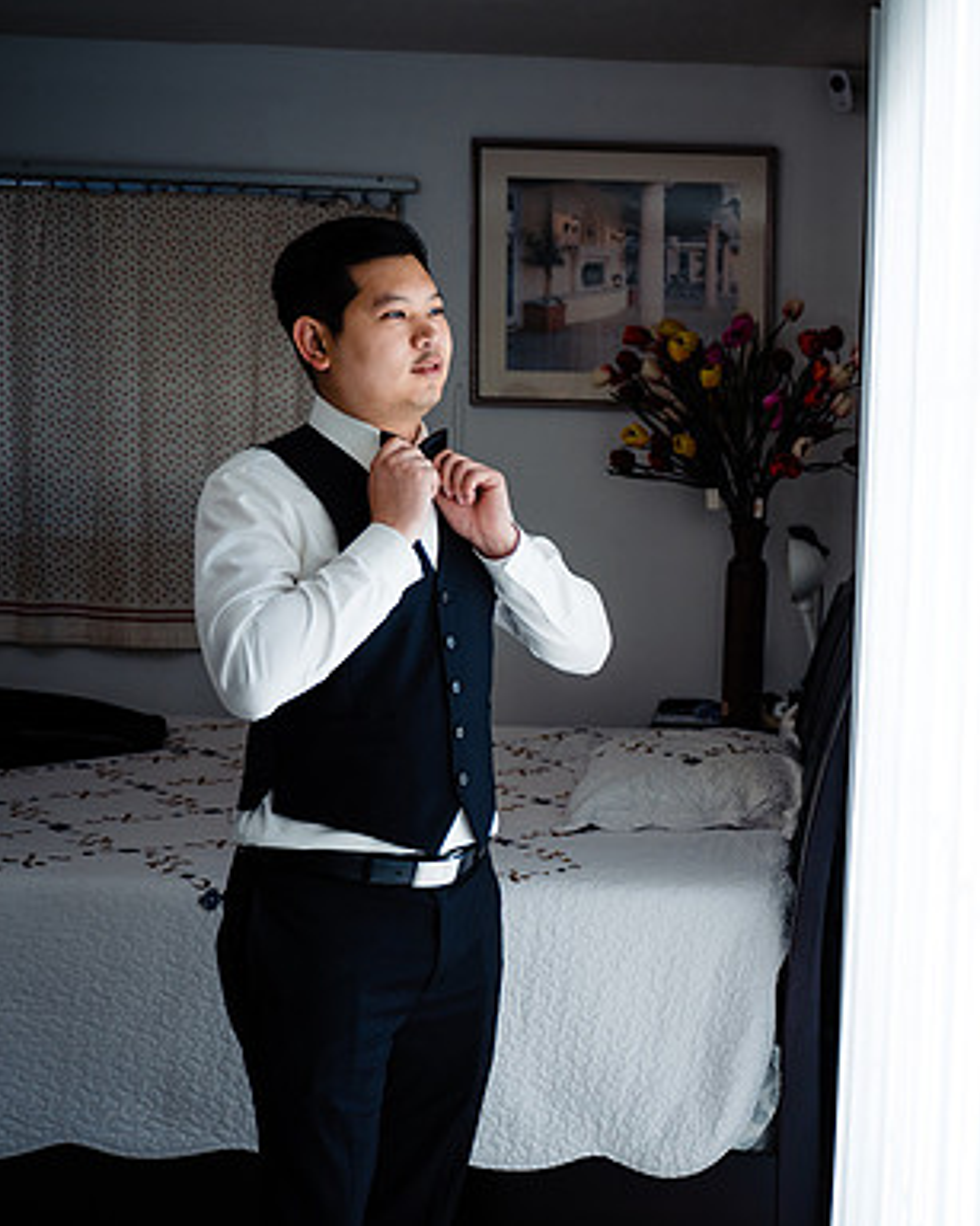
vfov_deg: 36.7
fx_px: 1850
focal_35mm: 51
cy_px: 611
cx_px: 887
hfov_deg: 28.5
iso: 250
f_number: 2.8
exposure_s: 1/500
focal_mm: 36
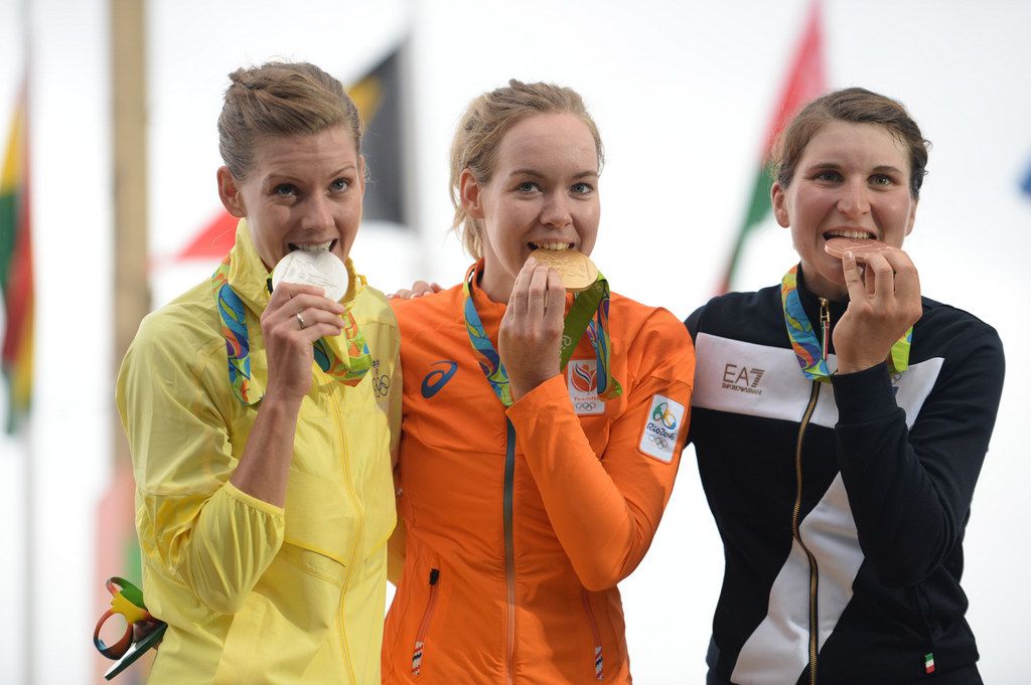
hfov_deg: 14.2
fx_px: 4149
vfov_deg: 9.4
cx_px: 516
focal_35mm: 145
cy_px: 342
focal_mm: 145
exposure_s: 1/400
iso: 800
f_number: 2.8
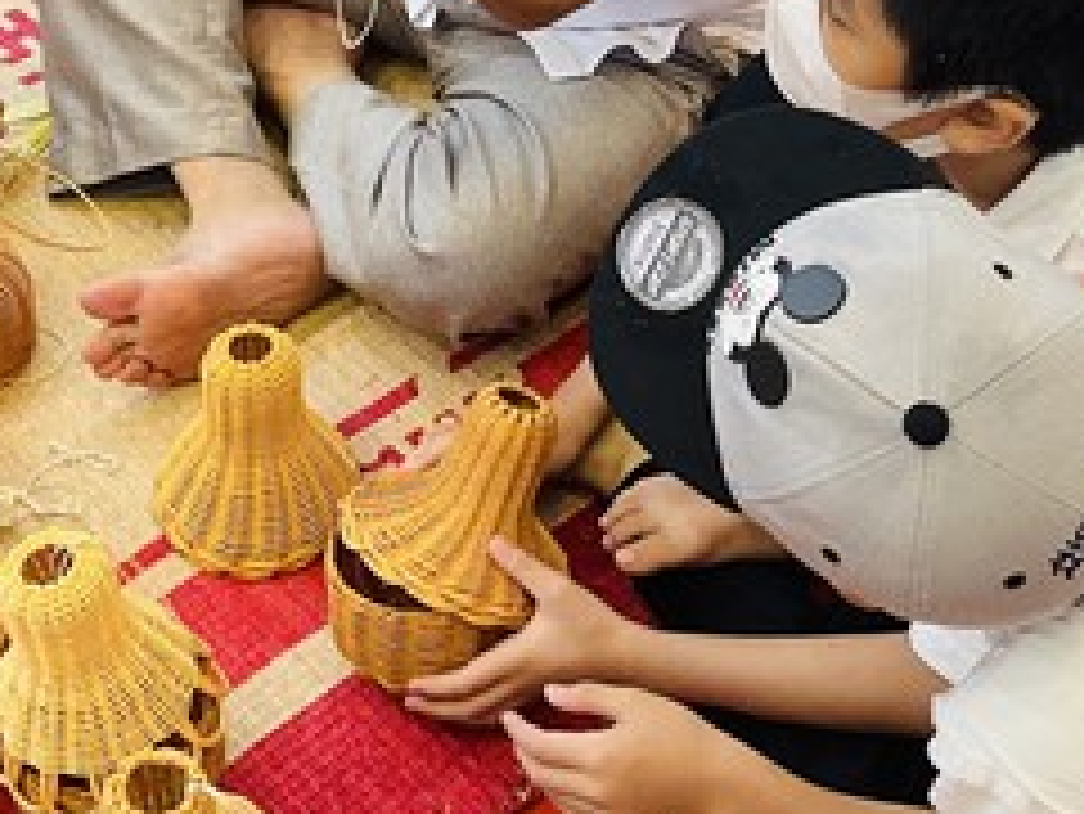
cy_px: 85
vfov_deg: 20.9
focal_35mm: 69
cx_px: 504
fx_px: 2162
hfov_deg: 28.1
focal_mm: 5.1
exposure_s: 1/50
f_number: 1.6
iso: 250
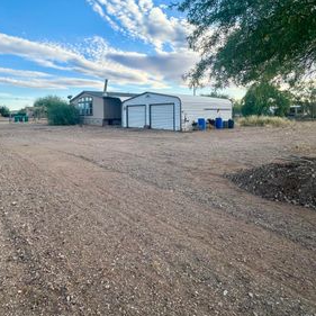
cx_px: 132
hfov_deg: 69.1
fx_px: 227
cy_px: 119
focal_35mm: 22
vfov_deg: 68.5
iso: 40
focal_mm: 2.22
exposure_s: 1/824
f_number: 2.2
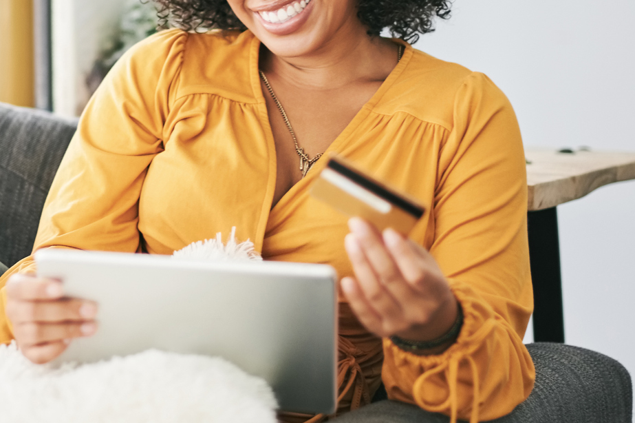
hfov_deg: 17.7
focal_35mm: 115
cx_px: 140
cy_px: 107
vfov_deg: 11.9
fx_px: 2027
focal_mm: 50
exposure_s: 1/160
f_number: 1.6
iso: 320
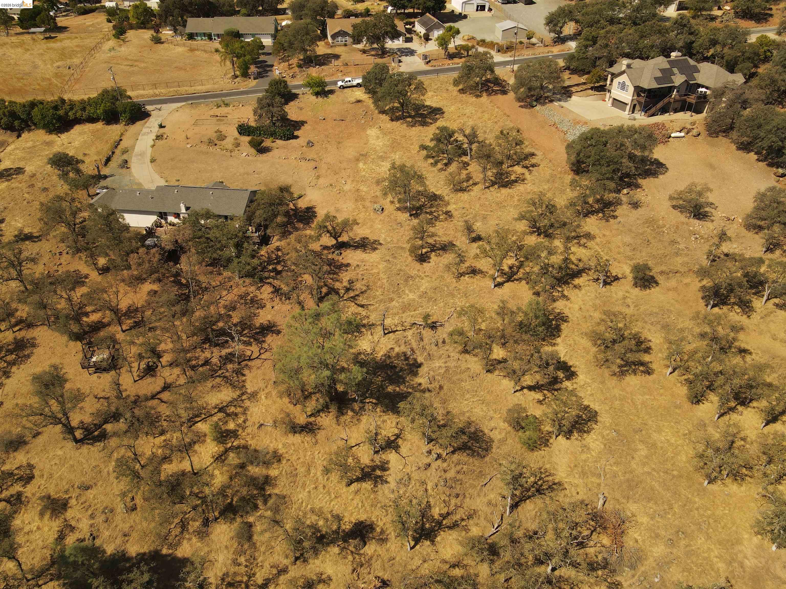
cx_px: 393
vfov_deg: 56.8
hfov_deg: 71.6
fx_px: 545
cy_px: 294
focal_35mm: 24
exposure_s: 1/725
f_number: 2.8
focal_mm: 4.5
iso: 100
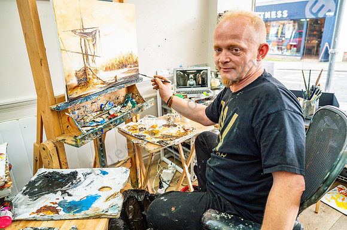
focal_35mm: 25
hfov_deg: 72.4
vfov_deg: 51.8
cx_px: 178
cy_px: 112
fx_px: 237
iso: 500
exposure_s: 1/320
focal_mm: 24
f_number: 3.5
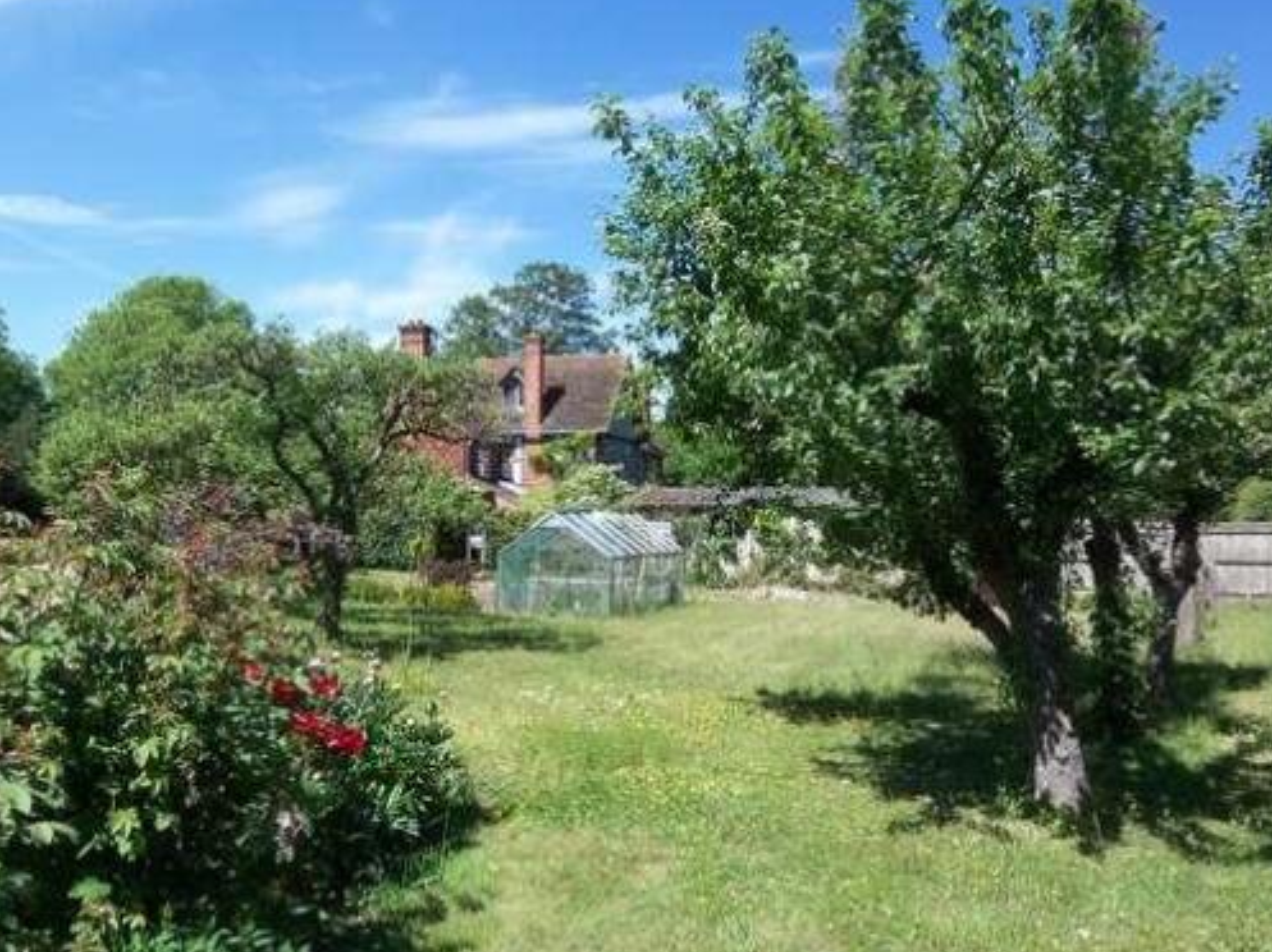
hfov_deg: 65.2
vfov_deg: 51.3
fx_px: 991
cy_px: 488
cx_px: 572
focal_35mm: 27
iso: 50
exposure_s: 1/125
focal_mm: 3.8
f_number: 5.6
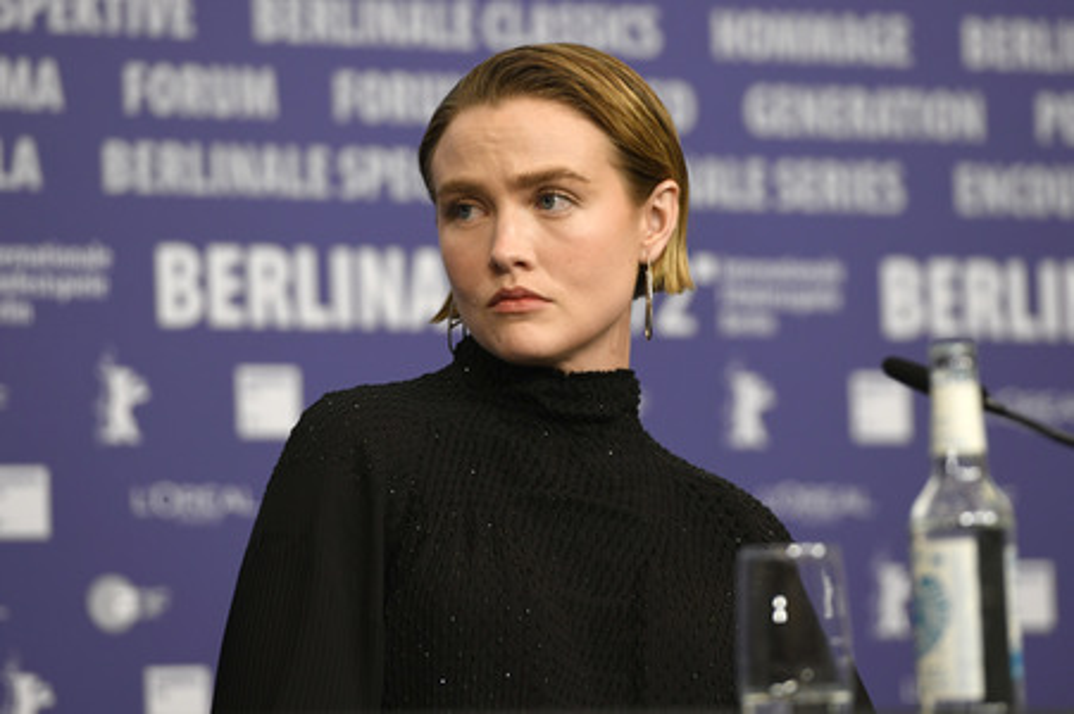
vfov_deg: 6.9
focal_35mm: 200
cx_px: 537
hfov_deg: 10.3
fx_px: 5962
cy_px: 357
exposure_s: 1/200
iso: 1000
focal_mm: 200
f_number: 4
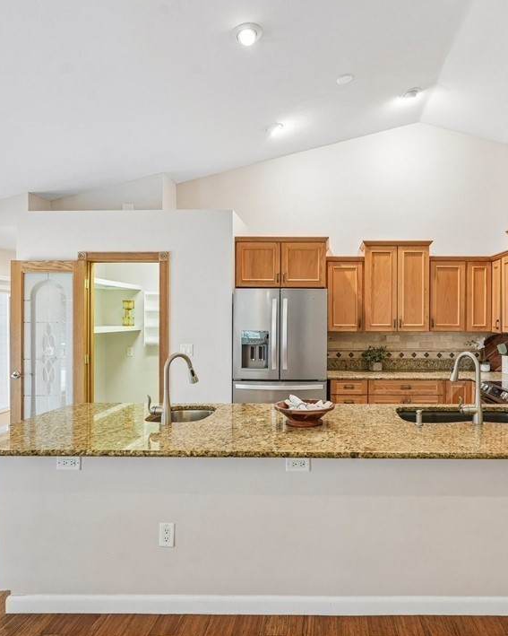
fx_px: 446
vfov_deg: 70.9
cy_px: 317
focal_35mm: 24
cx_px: 321
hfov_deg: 58.5
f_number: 8
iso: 400
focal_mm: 16.5
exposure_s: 1/10
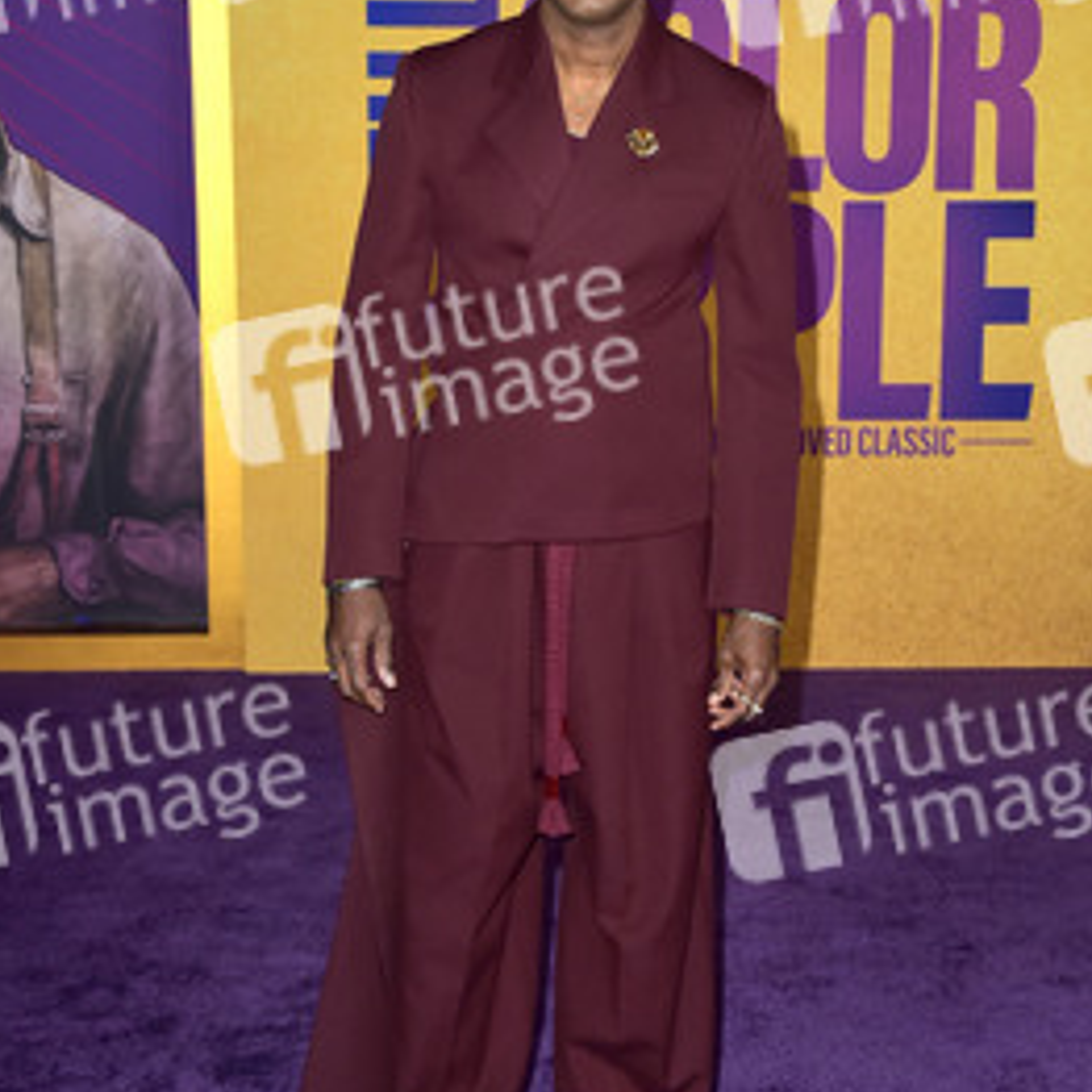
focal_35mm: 65
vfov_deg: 26.5
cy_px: 575
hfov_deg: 26.5
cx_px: 548
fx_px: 2320
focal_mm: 50
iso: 320
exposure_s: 1/250
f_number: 6.3
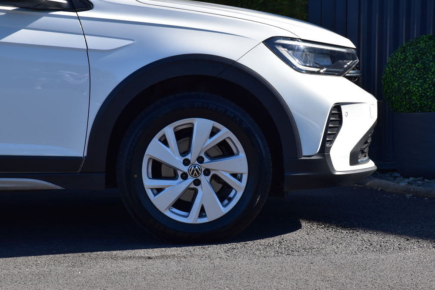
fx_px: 1631
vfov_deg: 10.2
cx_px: 218
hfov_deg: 15.2
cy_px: 145
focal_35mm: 135
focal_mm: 90
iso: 400
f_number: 11
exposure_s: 1/400
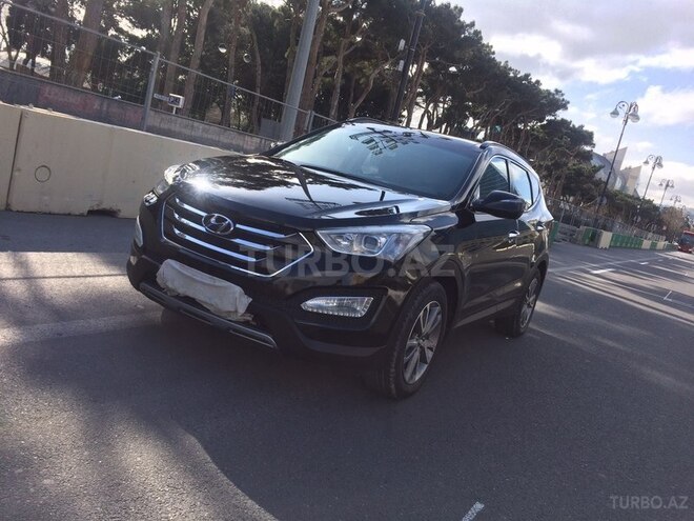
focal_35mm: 29
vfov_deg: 48.2
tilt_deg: -10.1
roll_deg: -13.8
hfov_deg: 61.7
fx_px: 581
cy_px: 260
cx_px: 347
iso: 32
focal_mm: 4.15
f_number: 2.2
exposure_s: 1/1140
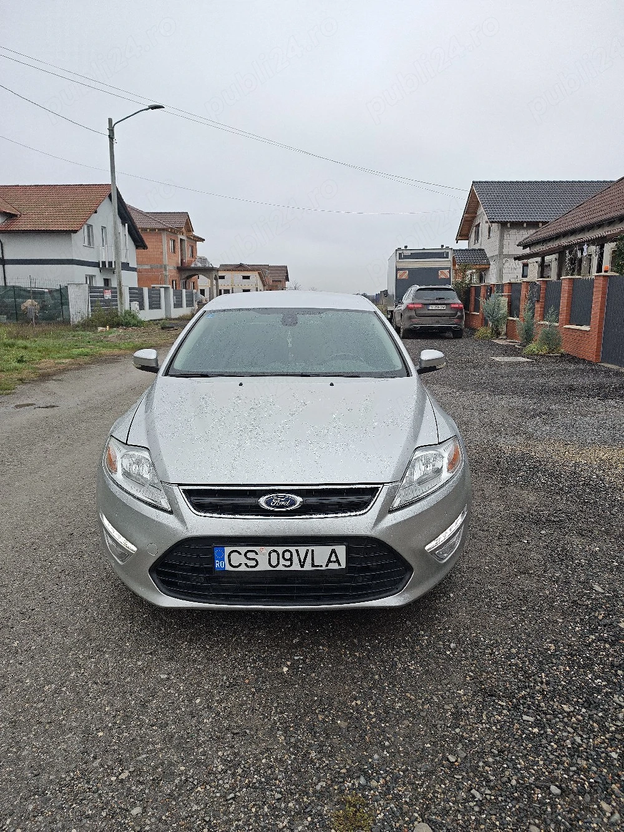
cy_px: 416
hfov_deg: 58.9
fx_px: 553
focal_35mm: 23
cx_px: 312
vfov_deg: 73.9
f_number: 1.6
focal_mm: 6.57
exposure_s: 1/200
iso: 111
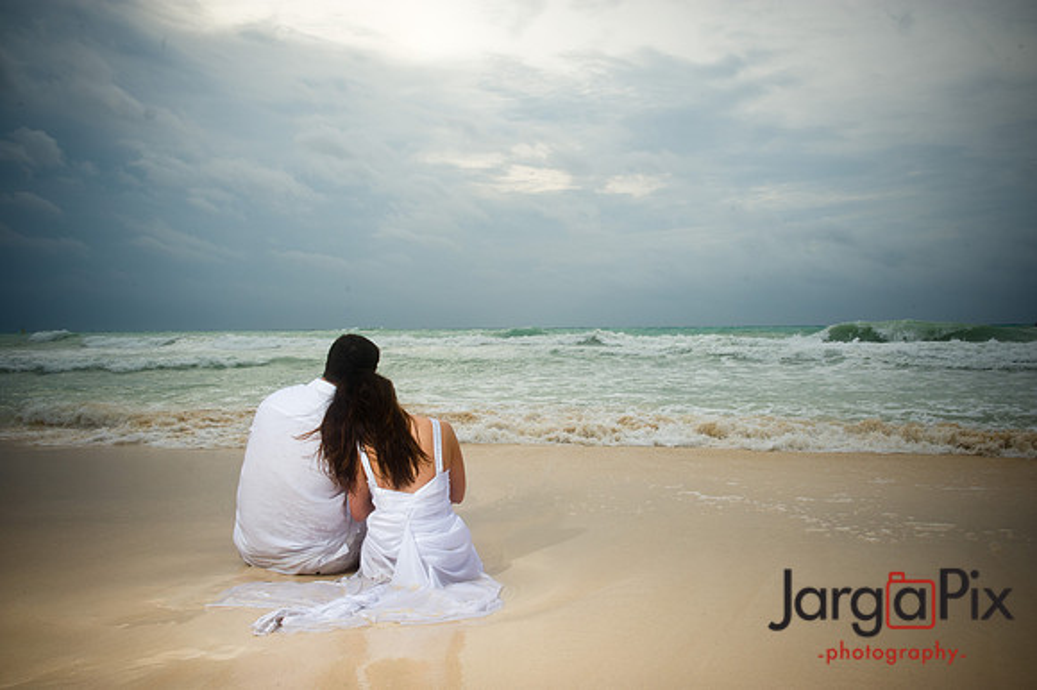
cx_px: 518
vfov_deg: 44.9
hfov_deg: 63.7
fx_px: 835
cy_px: 345
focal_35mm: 29
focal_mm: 29
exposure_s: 1/250
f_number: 16
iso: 400
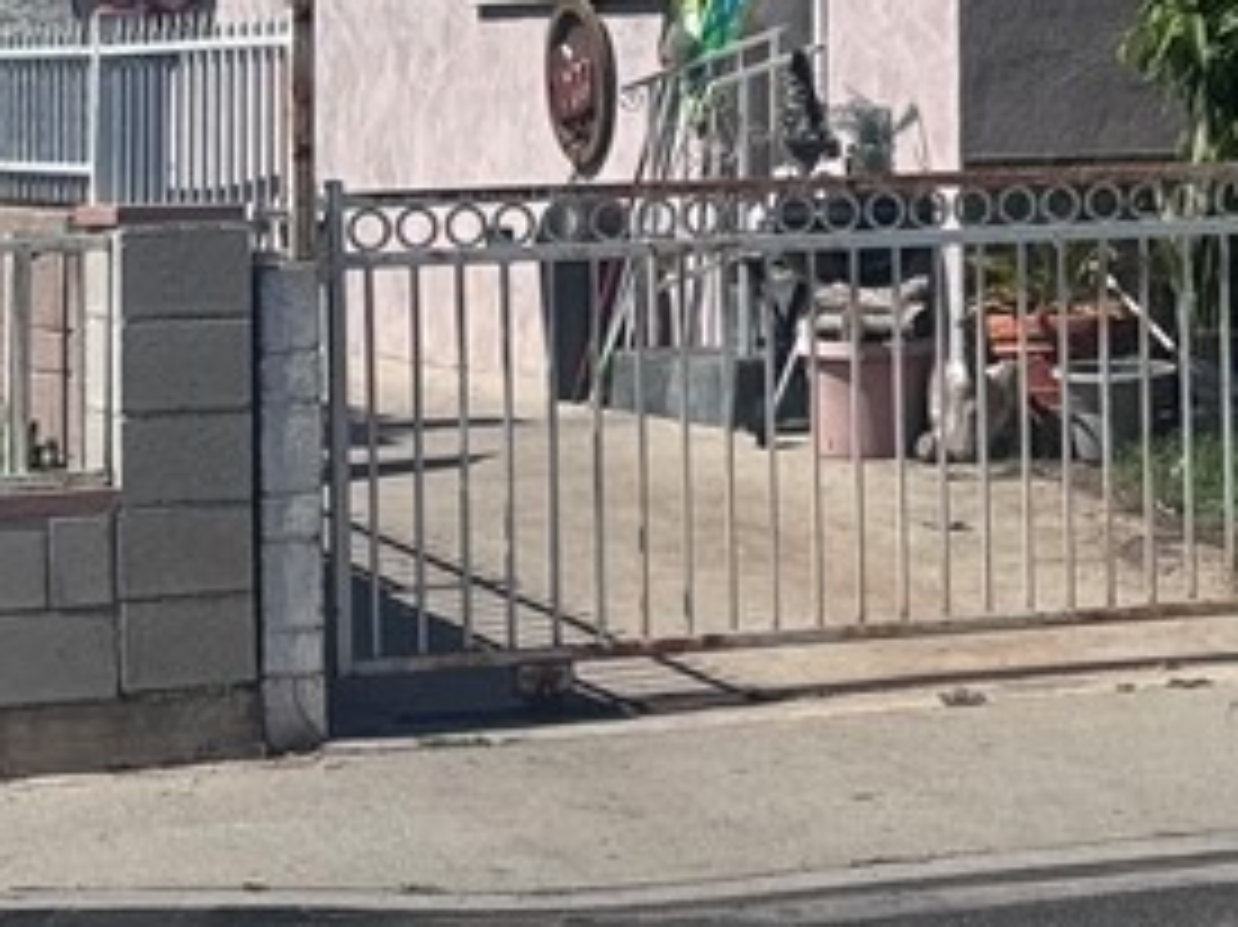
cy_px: -126
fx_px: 6399
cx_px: 1567
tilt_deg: +1.8
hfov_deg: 10.8
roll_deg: +0.3
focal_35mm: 179
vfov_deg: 8.2
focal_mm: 6.76
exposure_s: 1/6410
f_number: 1.78
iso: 64
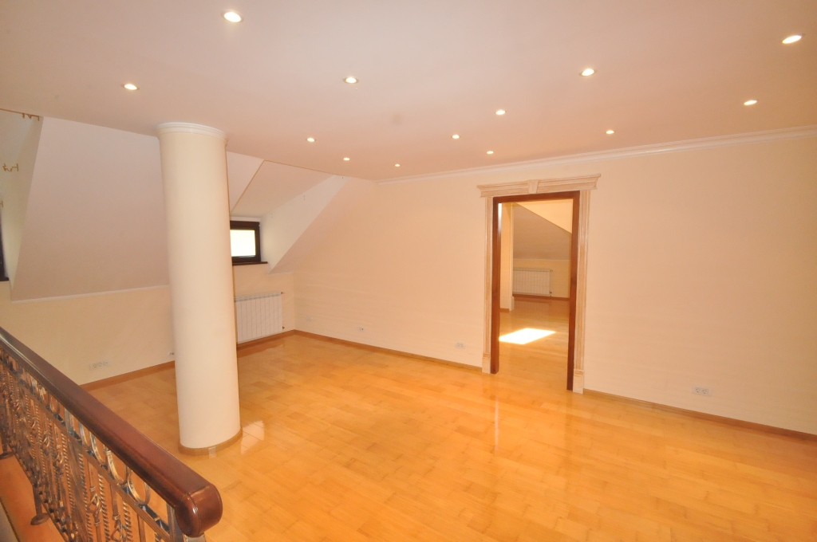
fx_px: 340
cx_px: 408
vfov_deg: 77.2
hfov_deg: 100.5
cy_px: 271
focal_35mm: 15
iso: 2800
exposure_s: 1/40
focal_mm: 10
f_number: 22
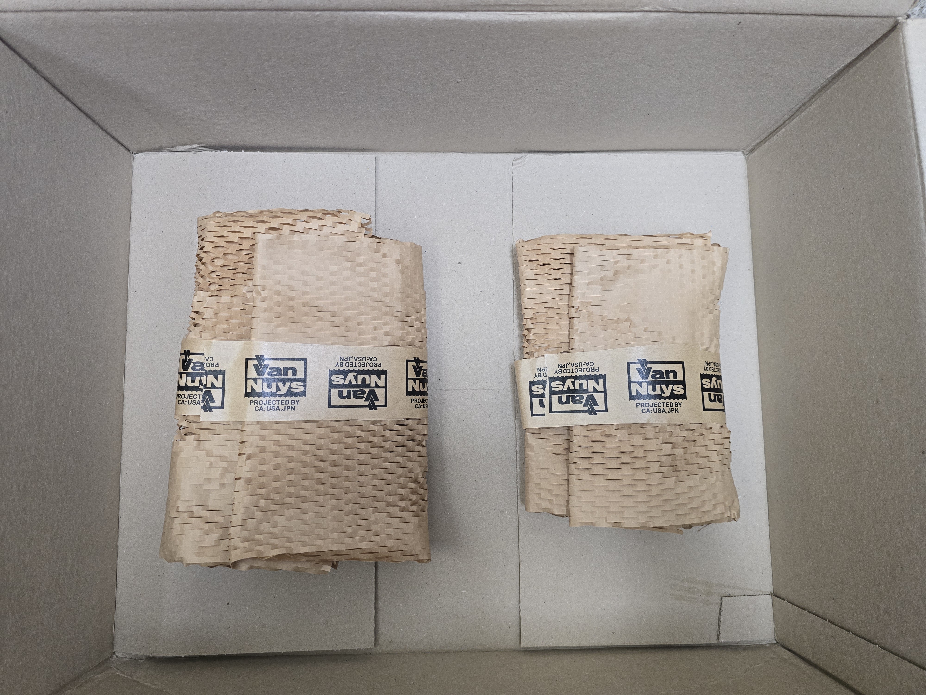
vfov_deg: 58.9
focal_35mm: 23
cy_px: 348
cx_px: 463
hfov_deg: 73.9
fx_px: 615
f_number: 1.7
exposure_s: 1/120
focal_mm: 6.3
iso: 500
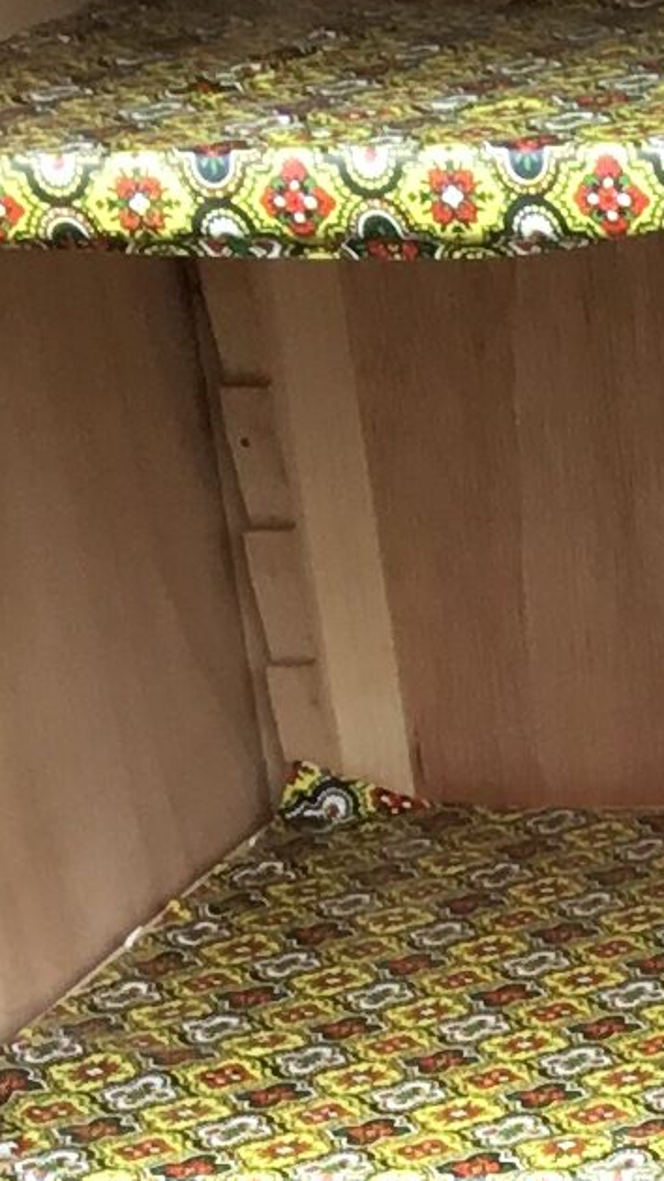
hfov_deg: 6.5
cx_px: 1784
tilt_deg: -25.0
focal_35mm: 175
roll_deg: +1.2
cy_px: 2017
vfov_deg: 11.5
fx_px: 5482
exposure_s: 1/100
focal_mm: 3.3
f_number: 2.4
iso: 32
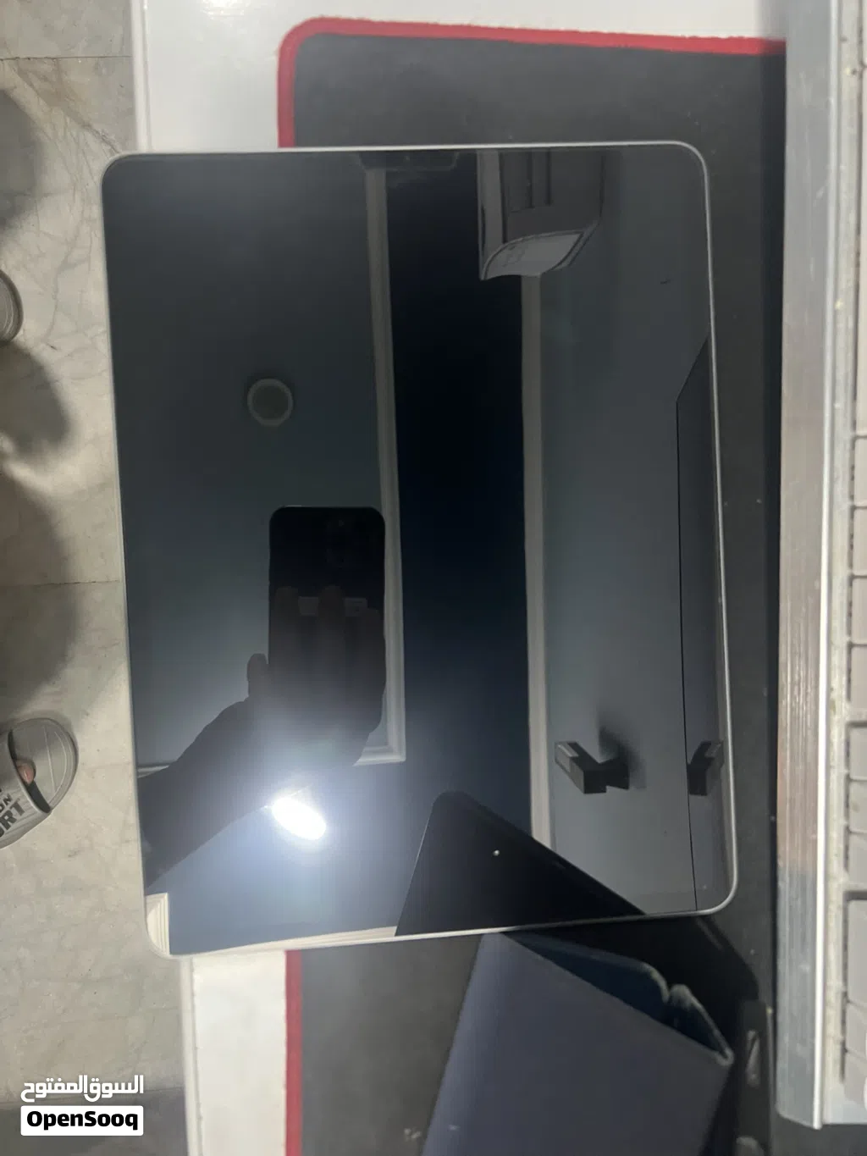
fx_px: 868
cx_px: 434
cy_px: 578
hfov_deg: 53.1
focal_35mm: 26
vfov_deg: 67.3
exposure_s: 1/34
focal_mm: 5.7
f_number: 1.5
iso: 500
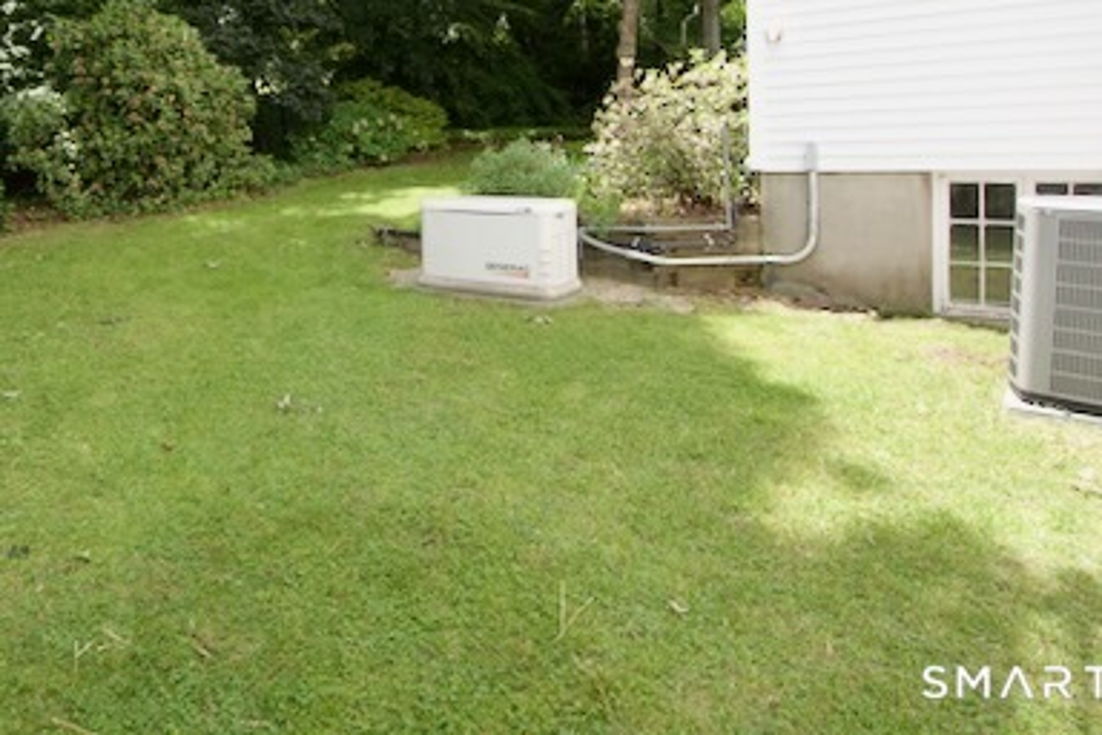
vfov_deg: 48.4
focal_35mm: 25
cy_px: 146
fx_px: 765
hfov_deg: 68.4
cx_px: 321
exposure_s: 1/200
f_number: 4.5
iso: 100
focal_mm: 10
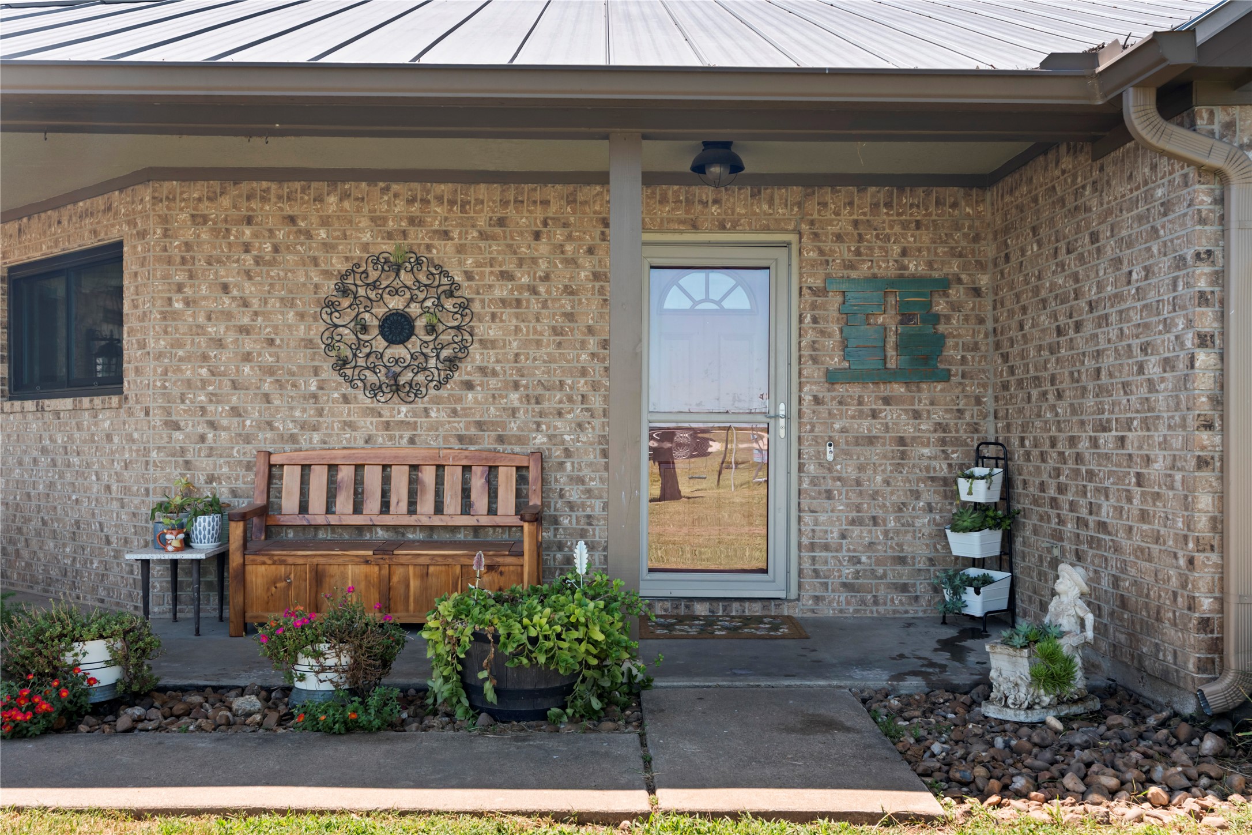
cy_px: 418
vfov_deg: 38.9
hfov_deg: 55.8
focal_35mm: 34
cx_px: 626
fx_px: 1182
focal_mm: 34
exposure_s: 1/15
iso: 400
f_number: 8
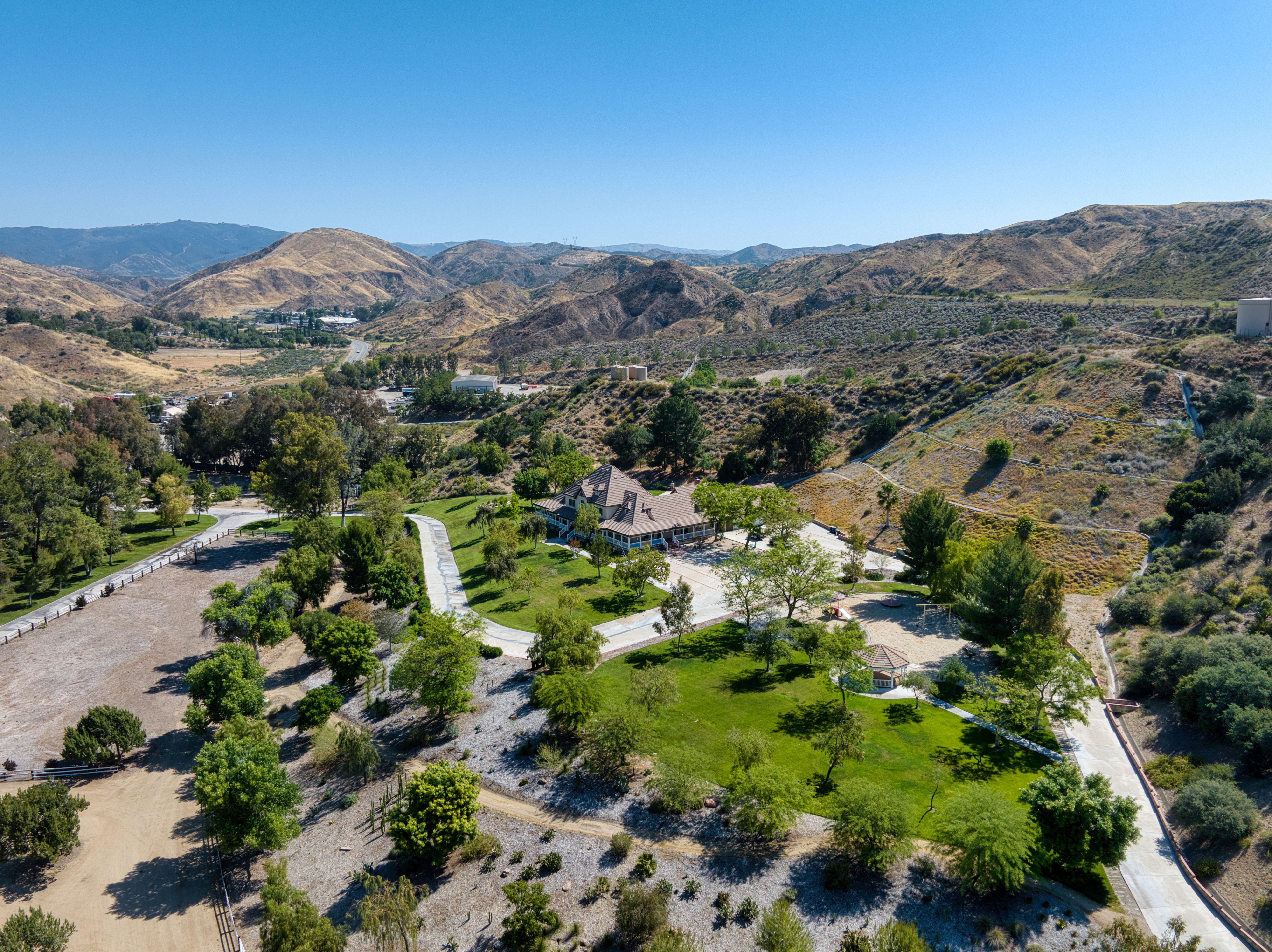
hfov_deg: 71.6
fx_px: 881
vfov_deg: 56.8
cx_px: 636
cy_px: 476
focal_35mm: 24
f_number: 6.3
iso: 100
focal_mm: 12.29
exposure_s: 1/320
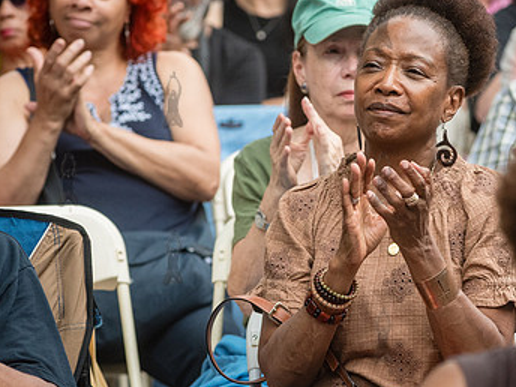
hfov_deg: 6.5
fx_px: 4517
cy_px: 173
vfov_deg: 4.9
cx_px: 338
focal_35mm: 303
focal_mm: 170
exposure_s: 1/1000
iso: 2000
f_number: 5
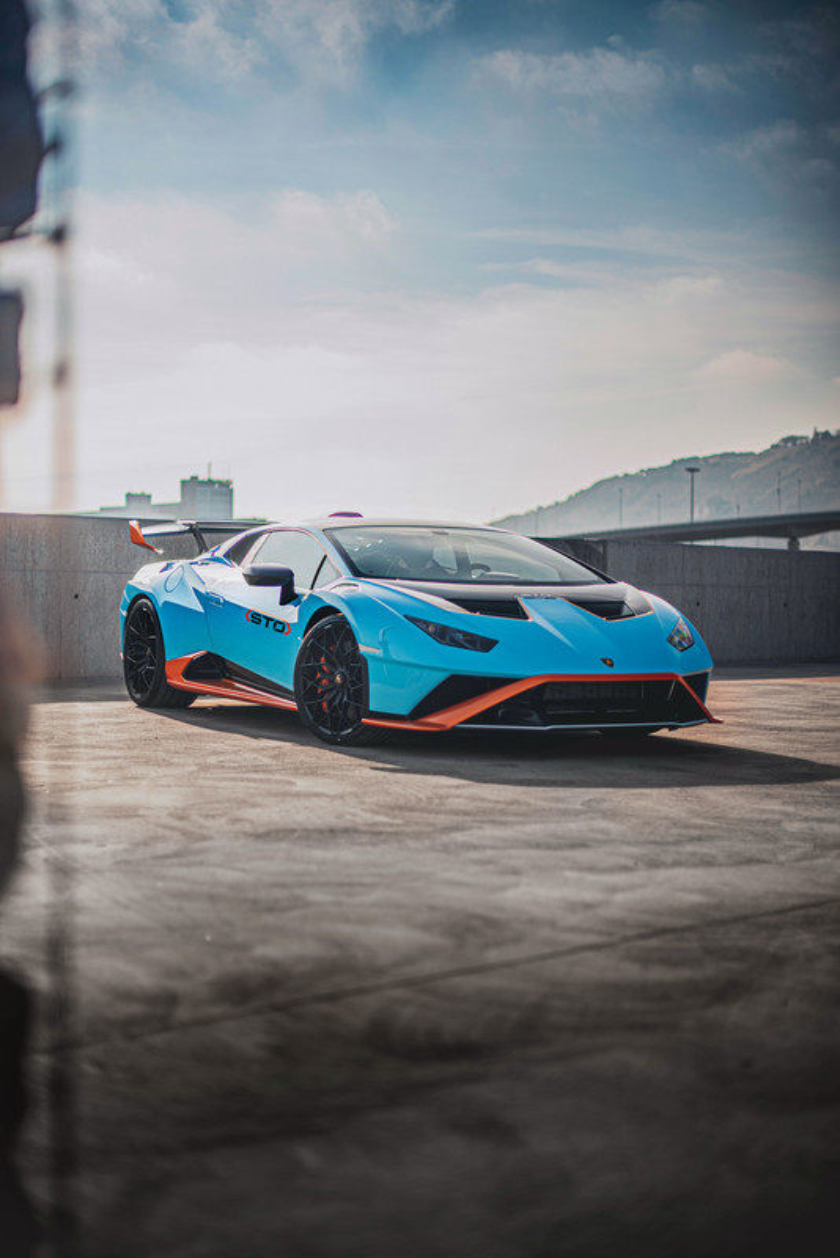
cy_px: 629
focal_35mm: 50
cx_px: 420
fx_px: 1748
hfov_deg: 27.0
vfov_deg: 39.6
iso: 100
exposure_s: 1/4000
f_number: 1.4
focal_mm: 50
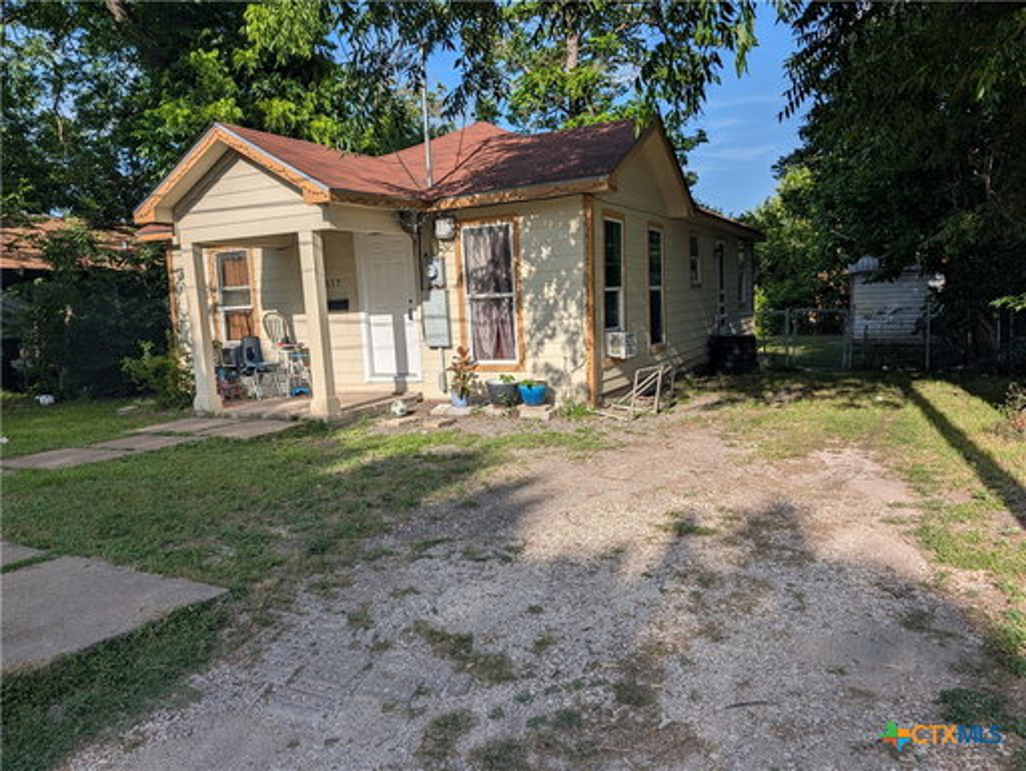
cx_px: 513
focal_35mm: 24
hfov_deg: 71.5
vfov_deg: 56.9
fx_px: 712
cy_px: 386
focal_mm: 6.9
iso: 23
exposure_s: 1/1754
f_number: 1.68
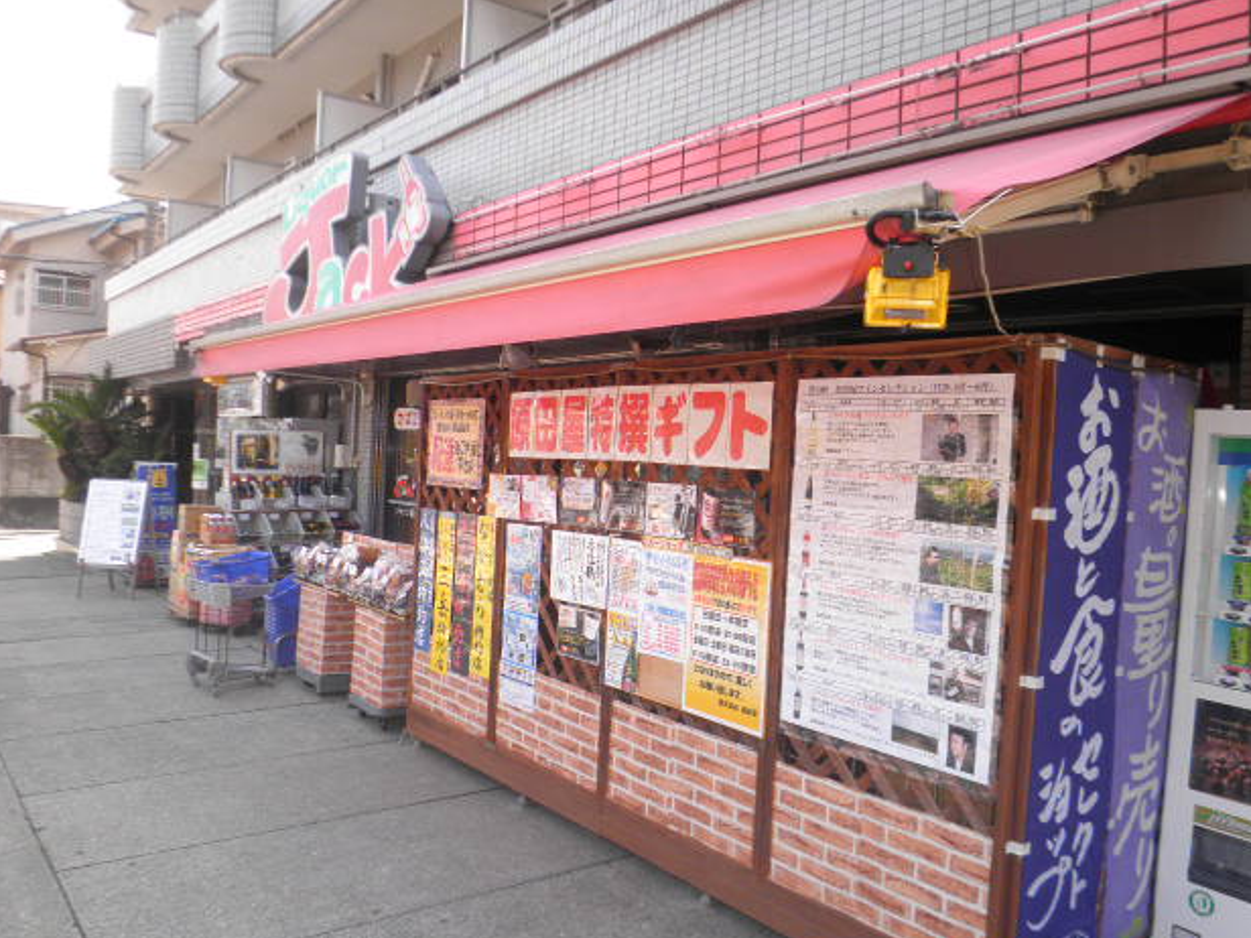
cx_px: 642
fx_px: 976
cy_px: 465
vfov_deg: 51.4
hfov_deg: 65.3
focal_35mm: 27
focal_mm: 4.7
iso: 64
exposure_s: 1/200
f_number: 2.8
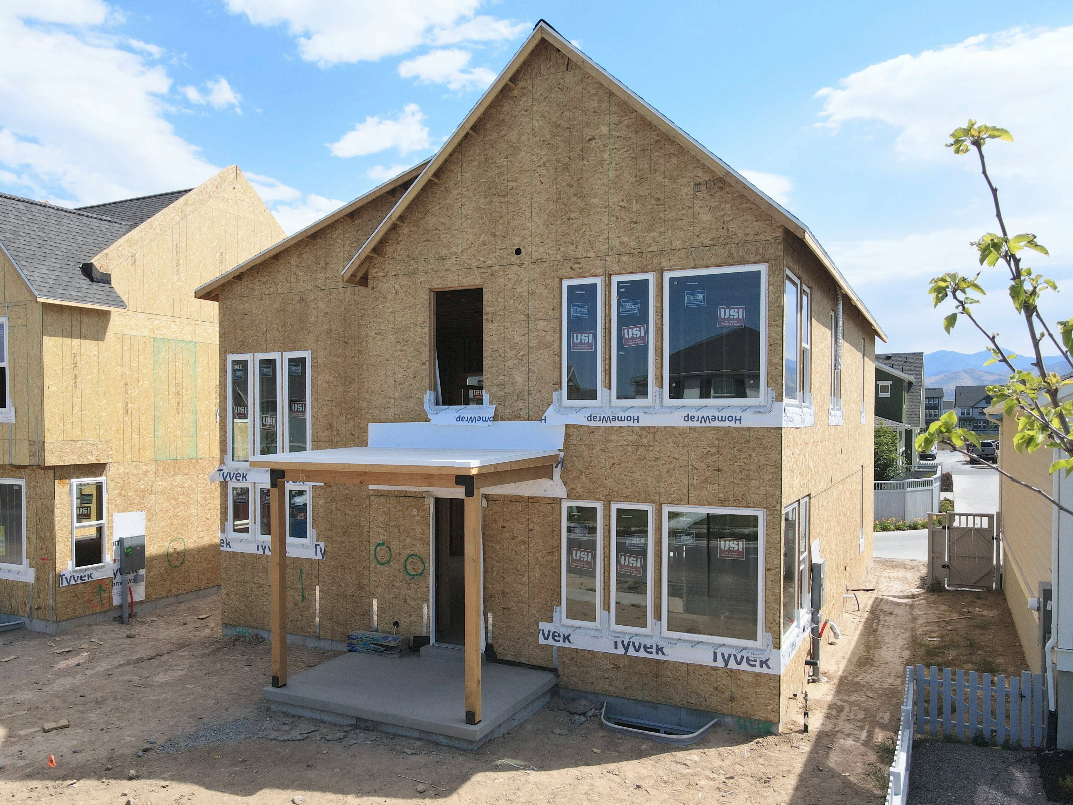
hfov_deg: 71.6
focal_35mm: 24
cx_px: 536
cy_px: 402
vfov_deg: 56.8
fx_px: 744
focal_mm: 4.5
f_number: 2.8
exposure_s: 1/800
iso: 100
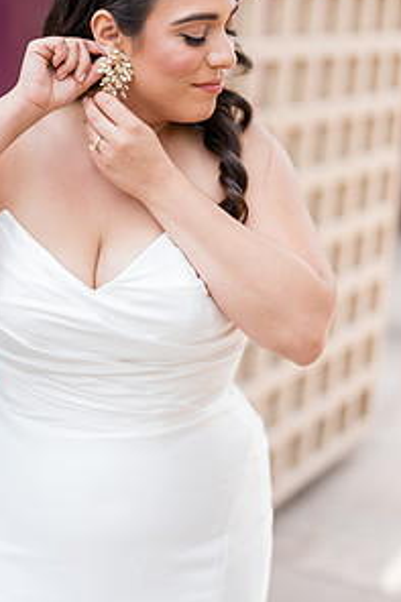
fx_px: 1271
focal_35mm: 76
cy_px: 218
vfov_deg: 26.6
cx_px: 126
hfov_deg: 17.9
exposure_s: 1/1600
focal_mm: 50
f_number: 1.2
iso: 50
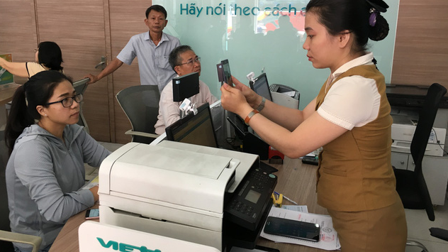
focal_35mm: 32
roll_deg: -1.6
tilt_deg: -11.9
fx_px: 380
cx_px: 223
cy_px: 99
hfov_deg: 61.0
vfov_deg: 36.5
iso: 64
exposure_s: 1/33
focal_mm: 4.15
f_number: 2.2
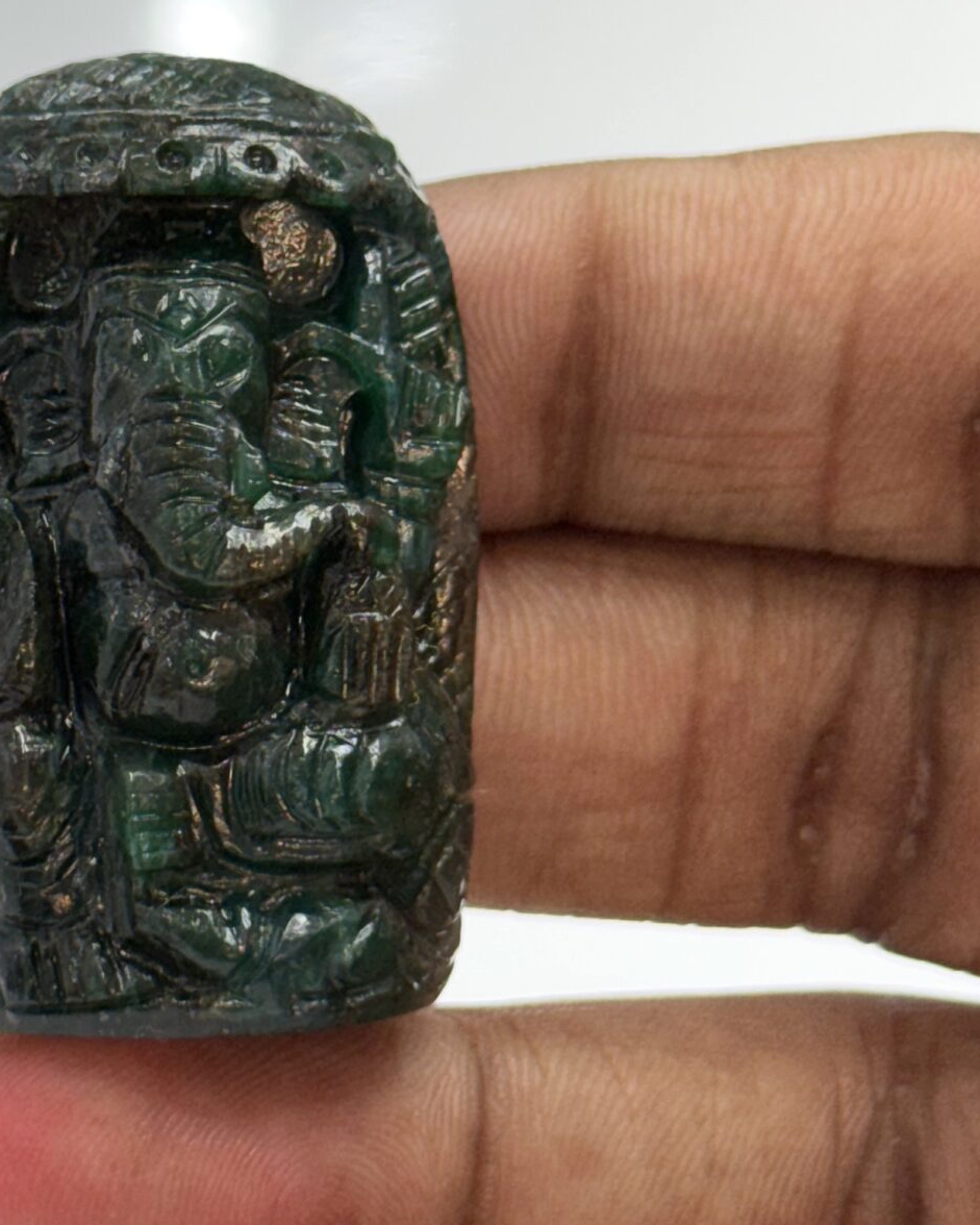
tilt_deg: -39.6
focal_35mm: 102
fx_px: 3698
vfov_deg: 18.8
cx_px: 169
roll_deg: -1.5
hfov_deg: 15.0
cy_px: 542
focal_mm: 6.76
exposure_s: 1/100
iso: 64
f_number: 1.78
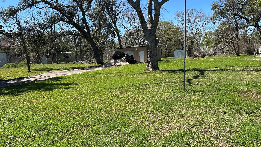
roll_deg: +3.0
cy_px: 78
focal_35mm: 29
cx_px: 127
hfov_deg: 66.1
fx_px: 201
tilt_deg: -6.4
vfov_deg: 40.2
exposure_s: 1/2762
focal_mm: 5.7
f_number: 1.5
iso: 50
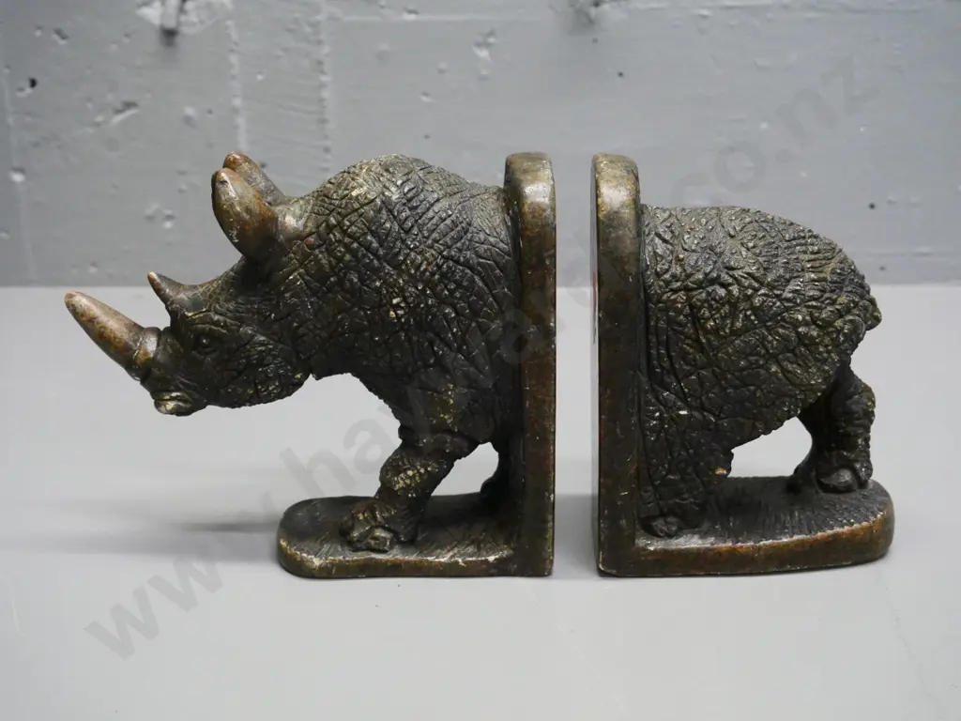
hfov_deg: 42.9
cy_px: 360
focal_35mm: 44
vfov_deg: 32.9
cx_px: 480
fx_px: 1222
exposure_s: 1/100
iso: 3200
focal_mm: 22
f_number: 5.6
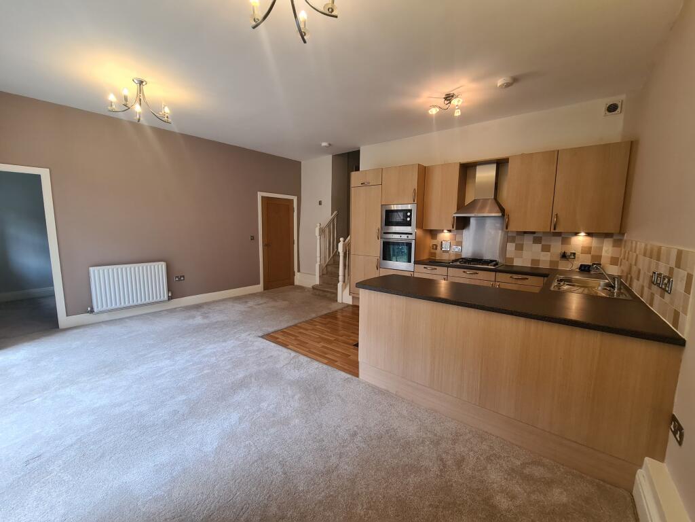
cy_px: 261
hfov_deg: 106.2
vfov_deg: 89.9
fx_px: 261
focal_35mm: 13
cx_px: 348
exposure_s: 1/50
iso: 200
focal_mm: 2.2
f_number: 2.2
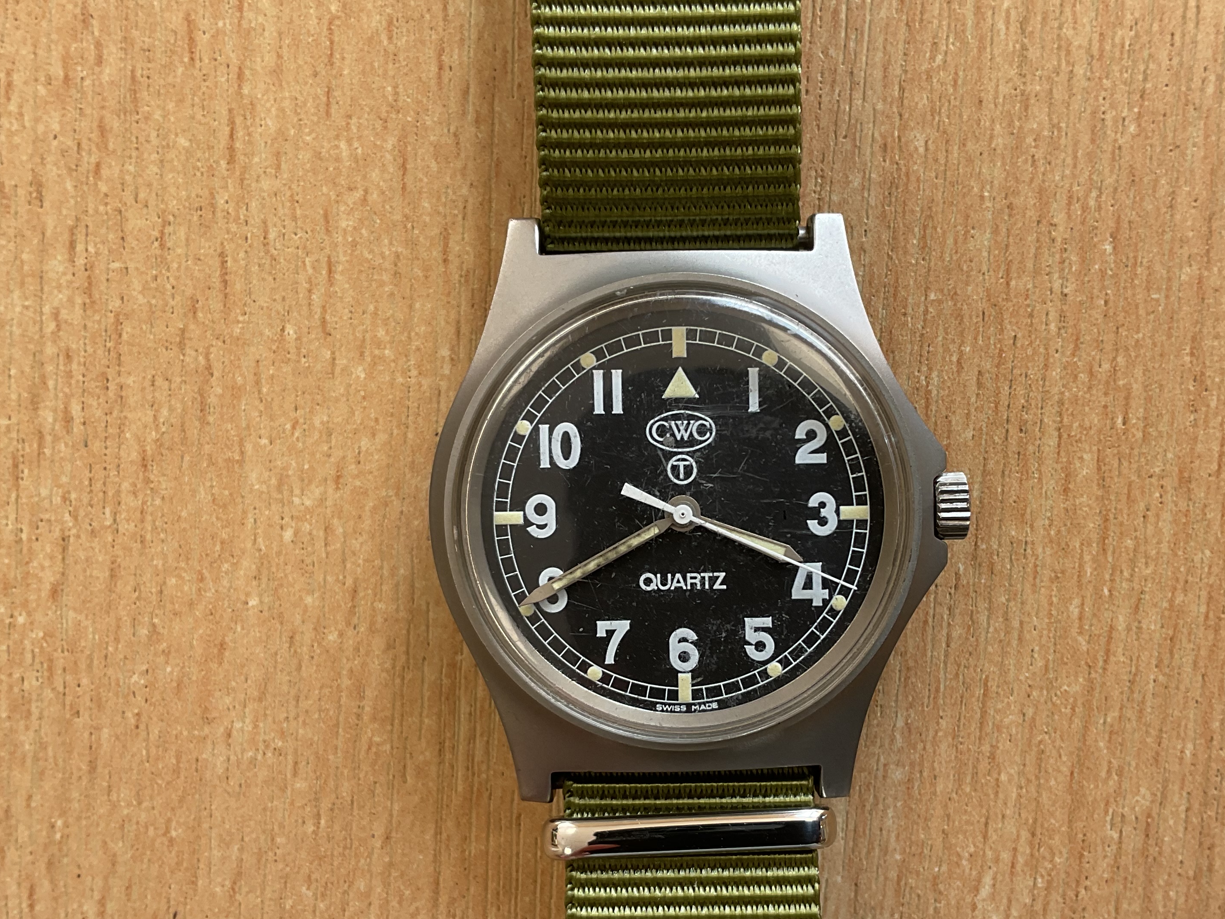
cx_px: 685
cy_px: 525
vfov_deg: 35.1
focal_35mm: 41
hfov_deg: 45.7
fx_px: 1451
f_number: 1.8
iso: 16
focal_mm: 3
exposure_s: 1/120
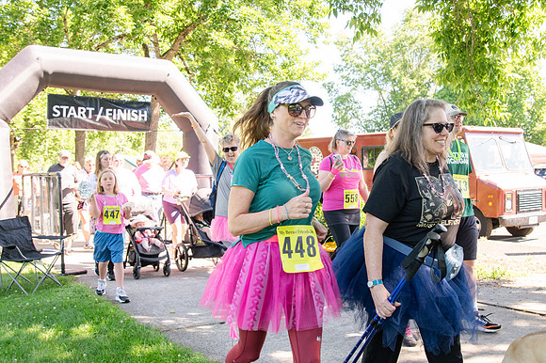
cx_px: 273
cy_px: 182
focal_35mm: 36
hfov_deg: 53.2
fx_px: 546
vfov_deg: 36.8
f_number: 3.5
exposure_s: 1/400
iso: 500
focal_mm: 24
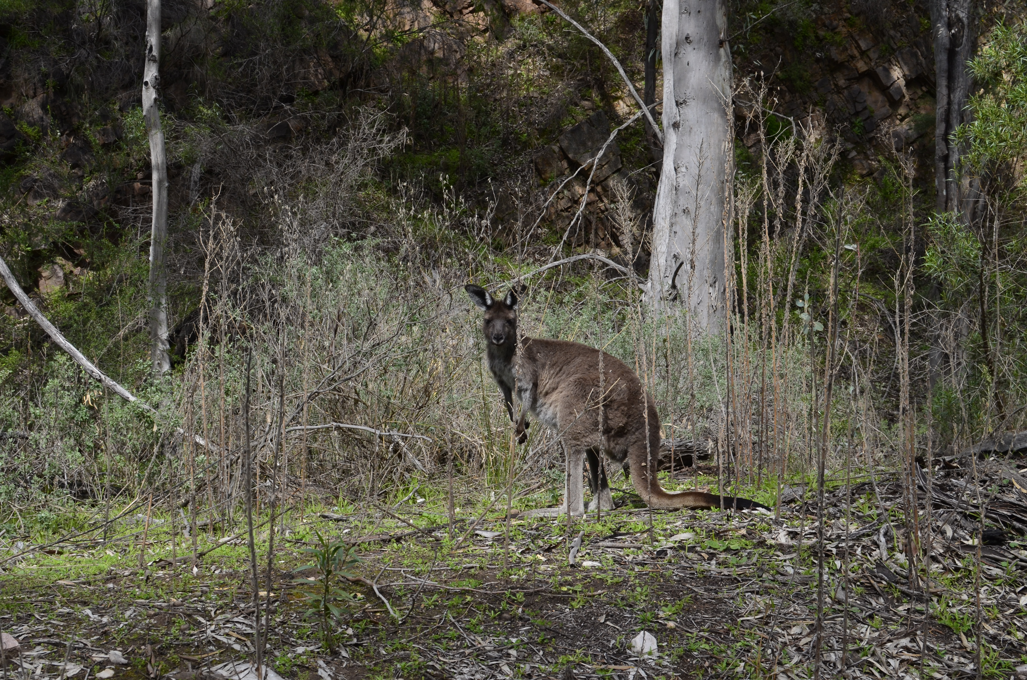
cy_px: 340
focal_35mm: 52
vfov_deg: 25.6
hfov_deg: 37.9
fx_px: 1495
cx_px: 514
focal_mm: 35
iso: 360
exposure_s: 1/250
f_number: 10
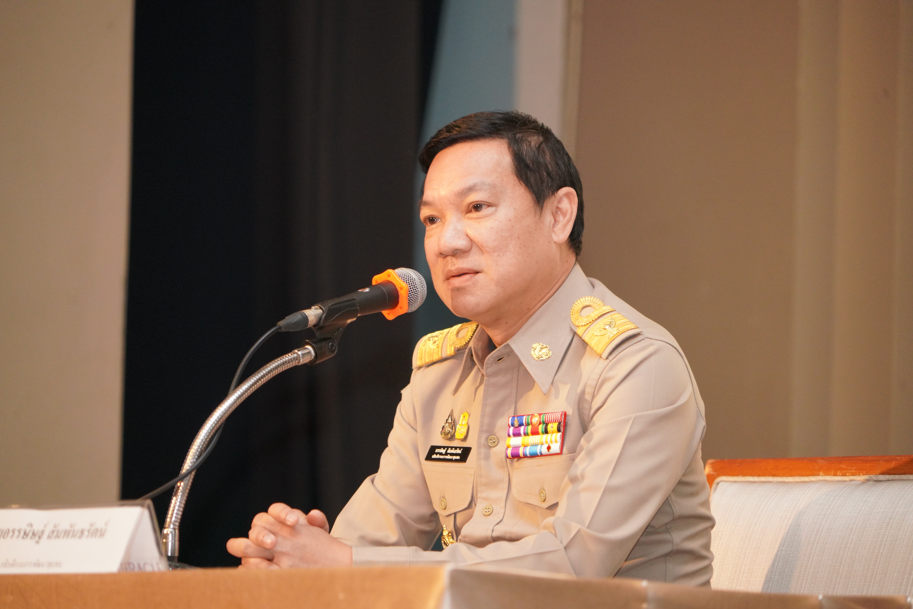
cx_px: 456
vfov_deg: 5.8
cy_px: 304
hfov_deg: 8.7
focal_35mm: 237
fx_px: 6012
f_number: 6.3
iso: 5000
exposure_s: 1/60
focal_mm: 237
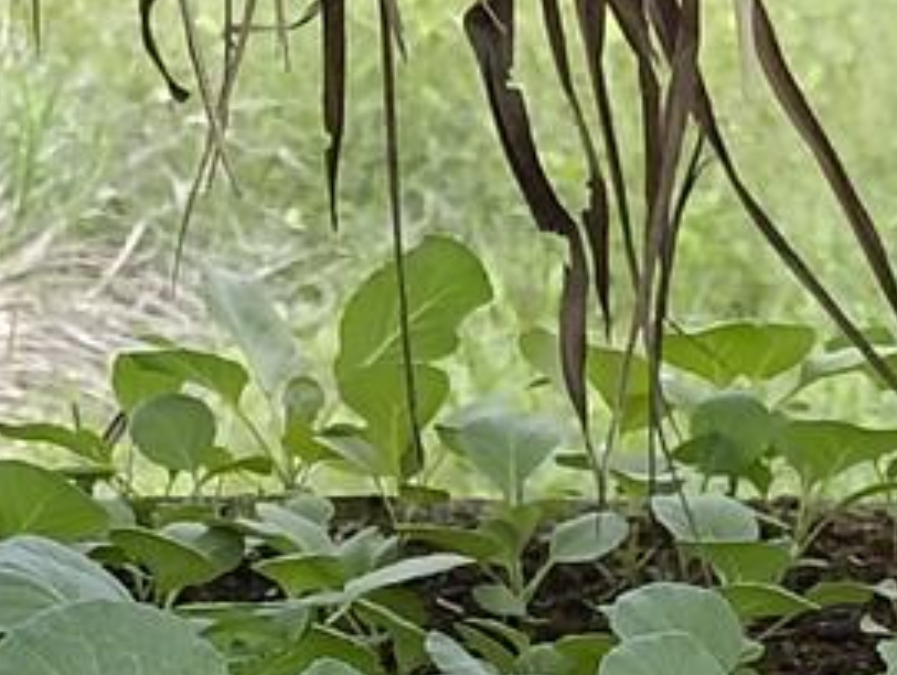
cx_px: 79
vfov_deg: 9.1
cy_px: 612
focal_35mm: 163
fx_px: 4229
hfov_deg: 12.0
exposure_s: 1/116
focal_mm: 6.14
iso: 50
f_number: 1.6
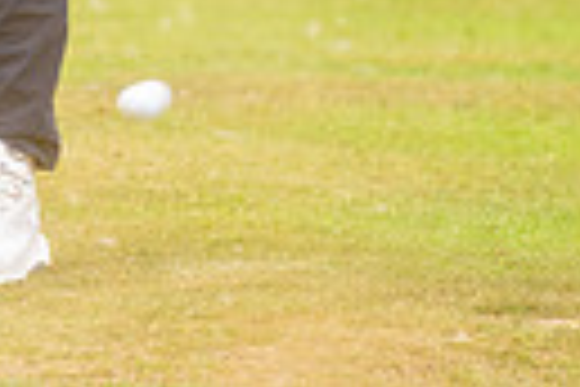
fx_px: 21700
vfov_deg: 1.0
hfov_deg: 1.5
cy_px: -479
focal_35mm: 1347
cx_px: -252
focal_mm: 300
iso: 320
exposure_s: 1/1600
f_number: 4
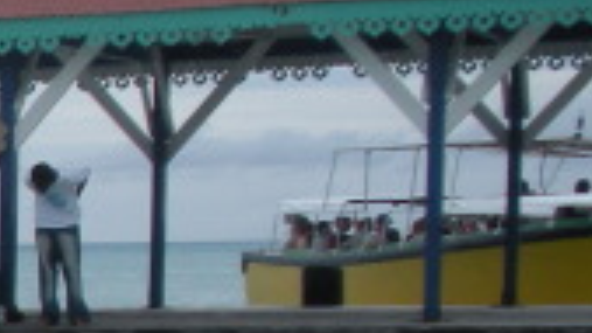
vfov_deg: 6.4
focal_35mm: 186
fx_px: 2919
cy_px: 508
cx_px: -788
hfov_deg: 10.2
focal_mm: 6.3
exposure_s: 1/833
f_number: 3.5
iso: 64
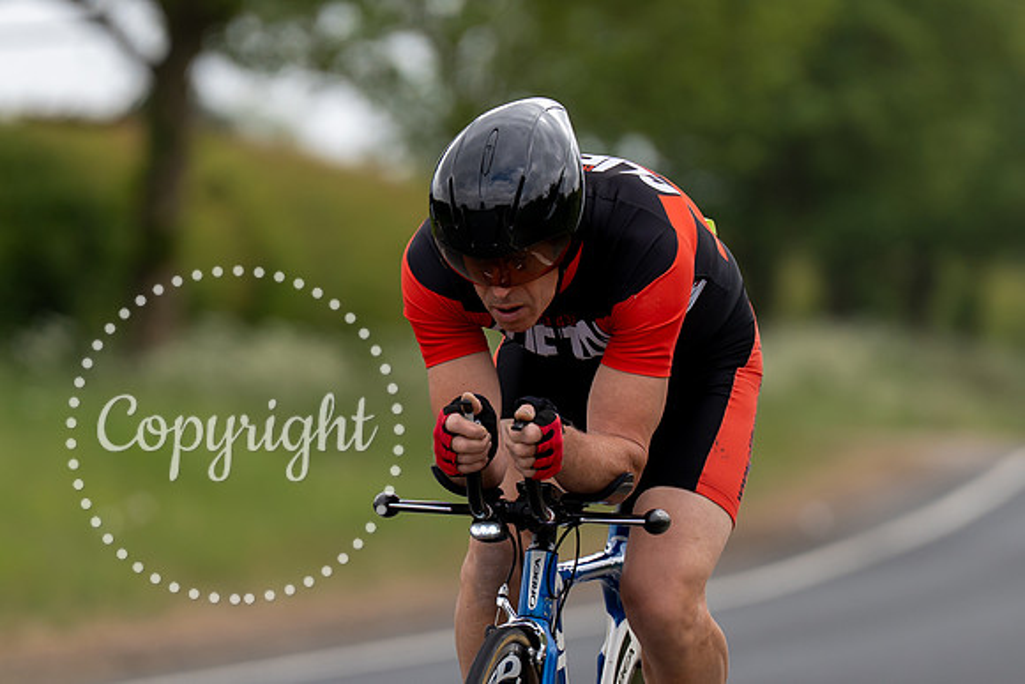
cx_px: 512
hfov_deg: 4.6
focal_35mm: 447
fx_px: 12742
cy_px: 437
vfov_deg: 3.1
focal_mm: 200
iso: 200
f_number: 3.2
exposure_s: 1/1250
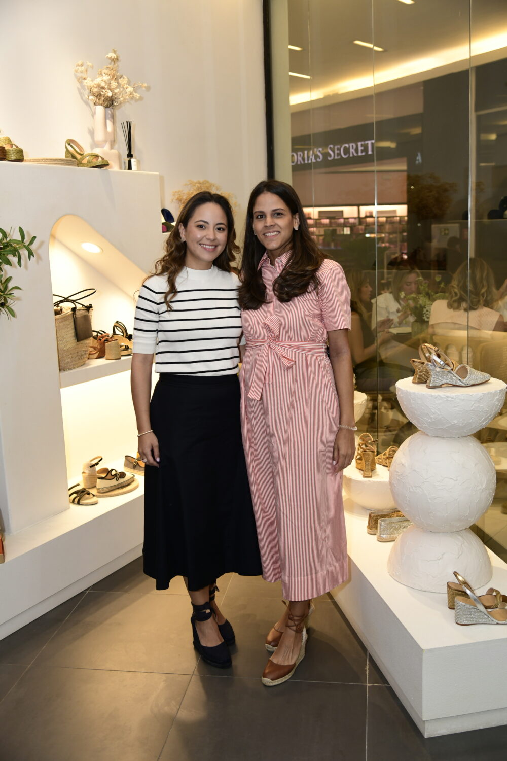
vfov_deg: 54.4
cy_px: 380
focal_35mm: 35
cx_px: 254
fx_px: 739
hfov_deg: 37.9
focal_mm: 35
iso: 800
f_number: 4
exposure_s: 1/160
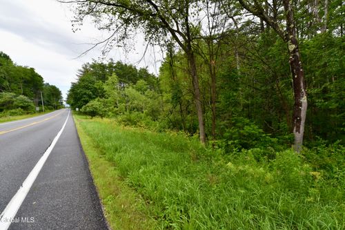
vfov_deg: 81.2
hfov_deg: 104.3
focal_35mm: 14
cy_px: 115
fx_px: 134
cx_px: 172
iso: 800
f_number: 10
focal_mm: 14
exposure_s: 1/400
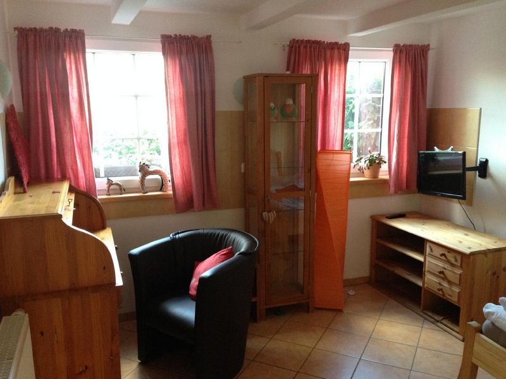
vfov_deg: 42.9
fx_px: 482
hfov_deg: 55.4
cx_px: 253
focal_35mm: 33
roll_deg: +1.5
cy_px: 190
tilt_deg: -10.7
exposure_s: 1/20
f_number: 2.4
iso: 250
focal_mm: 4.12
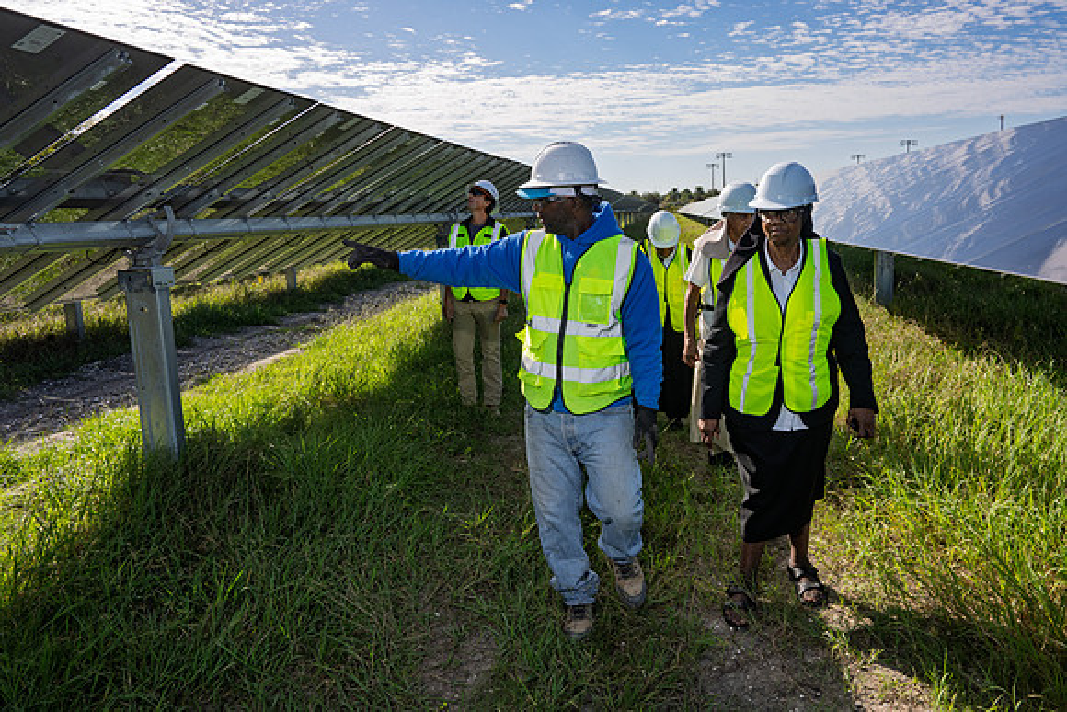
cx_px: 534
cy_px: 356
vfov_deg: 46.4
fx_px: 830
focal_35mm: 28
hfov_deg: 65.5
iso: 200
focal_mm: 28
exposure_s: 1/200
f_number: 11
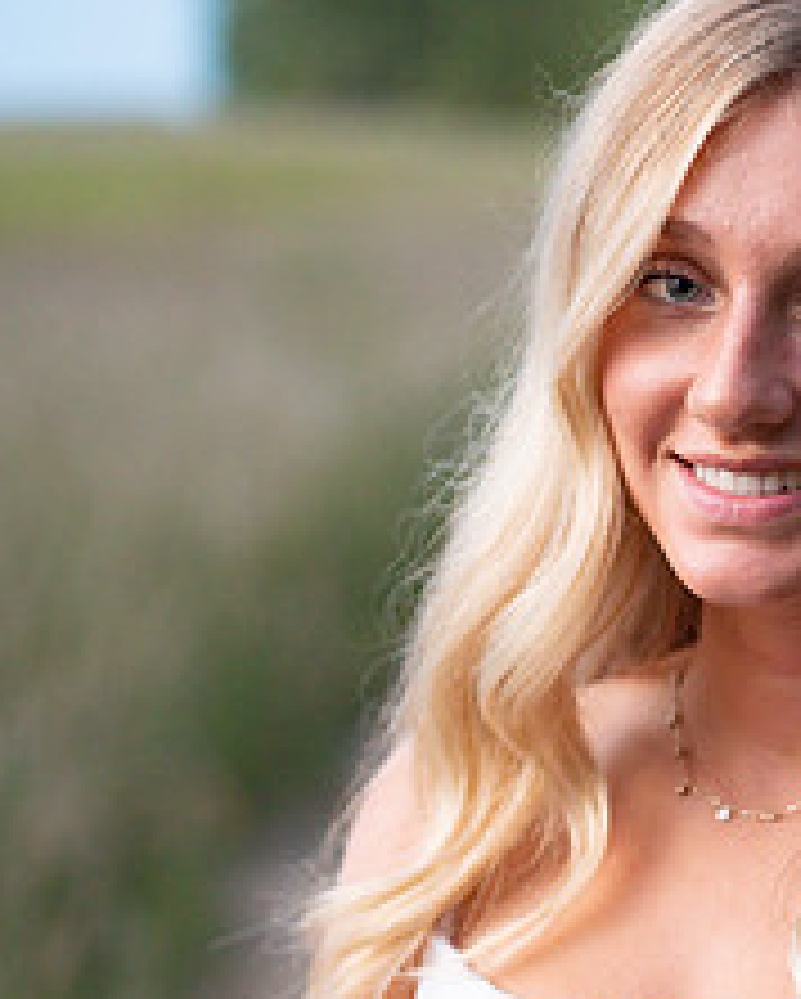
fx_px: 5031
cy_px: 778
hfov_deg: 9.1
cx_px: 749
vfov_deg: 11.3
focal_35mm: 170
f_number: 1.6
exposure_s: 1/500
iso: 800
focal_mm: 43
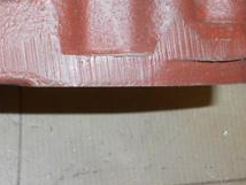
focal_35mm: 97
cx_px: -47
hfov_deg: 19.1
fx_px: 690
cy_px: 65
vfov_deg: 15.3
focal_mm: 4.6
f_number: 3.5
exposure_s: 1/25
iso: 80
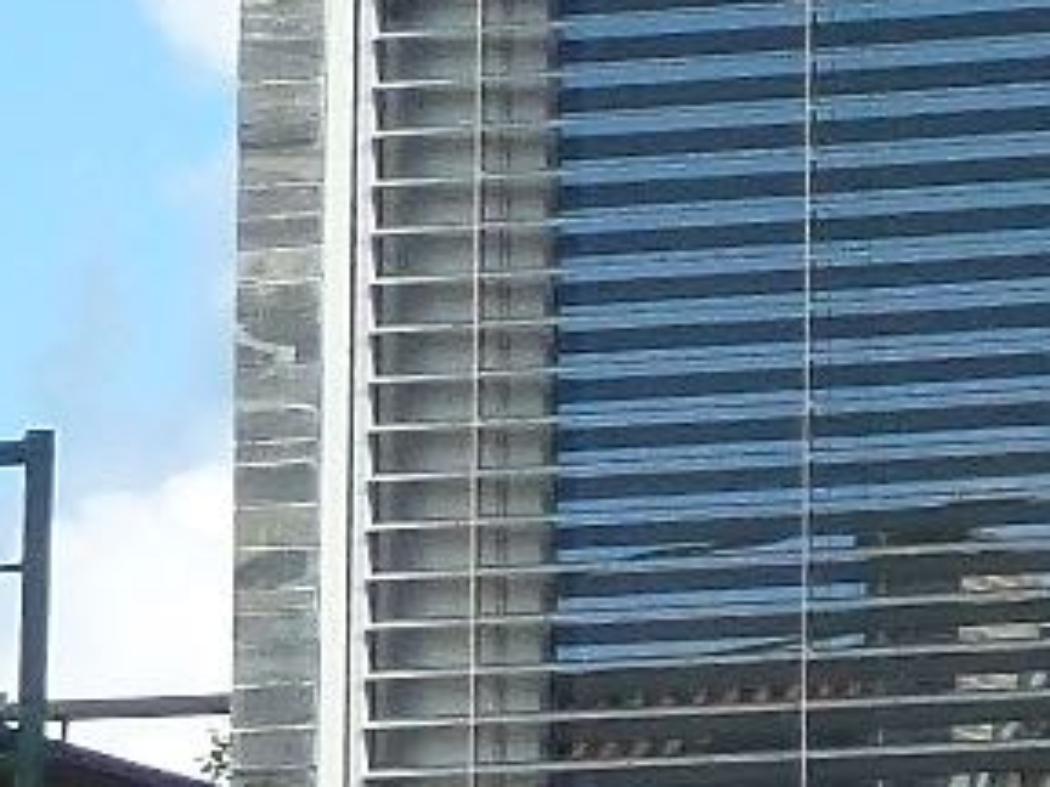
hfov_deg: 5.1
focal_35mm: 370
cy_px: 1140
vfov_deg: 4.0
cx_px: 2815
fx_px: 11223
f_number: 4.3
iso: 100
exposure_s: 1/500
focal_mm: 9.4
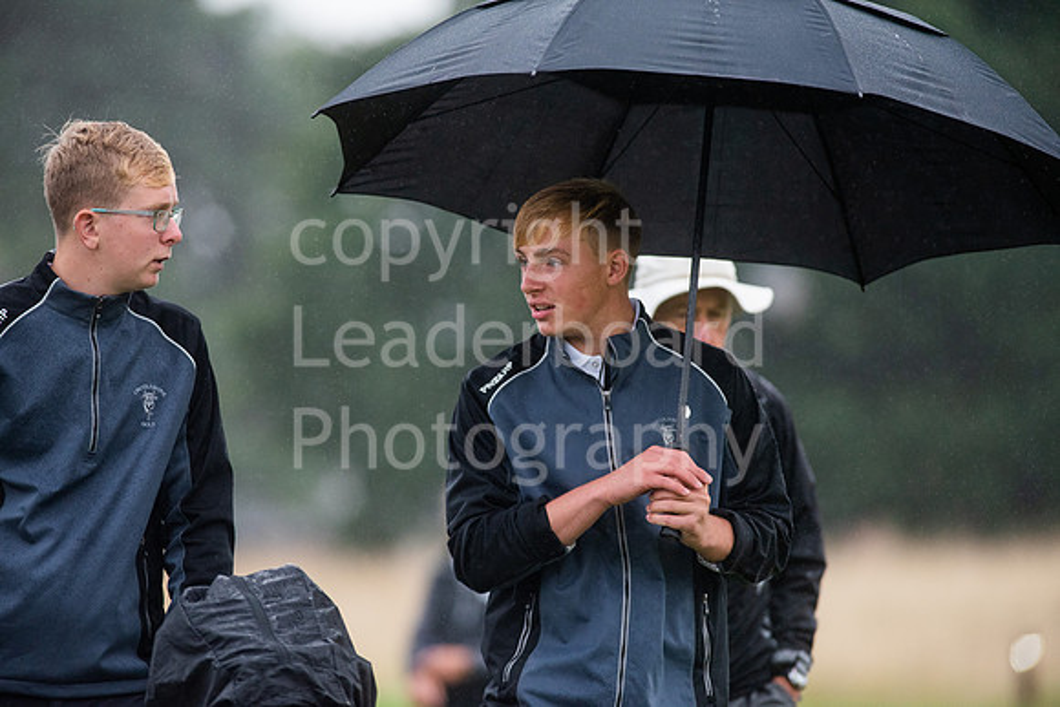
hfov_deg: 6.9
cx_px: 530
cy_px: 354
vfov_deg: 4.6
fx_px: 8835
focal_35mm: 300
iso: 1600
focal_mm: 300
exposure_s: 1/1600
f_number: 4
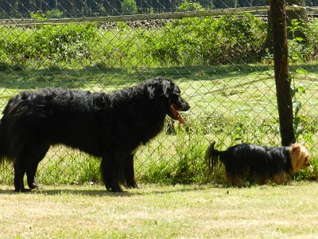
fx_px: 1975
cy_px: 120
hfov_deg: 9.2
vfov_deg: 6.9
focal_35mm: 215
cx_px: 159
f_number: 5.6
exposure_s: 1/400
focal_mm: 38.2
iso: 220
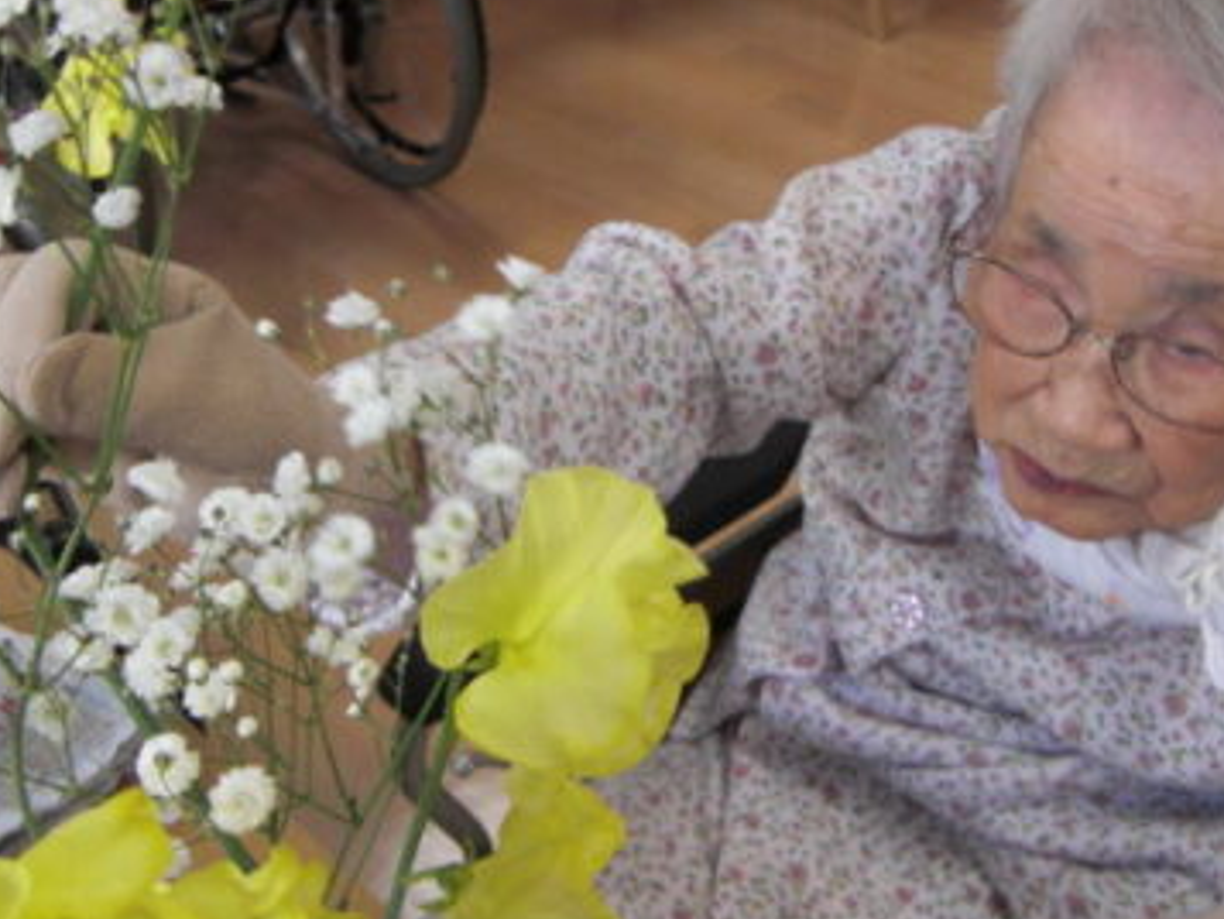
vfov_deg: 30.8
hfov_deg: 40.4
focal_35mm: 47
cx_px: 679
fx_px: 1662
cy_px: 387
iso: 100
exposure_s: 1/100
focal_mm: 4.9
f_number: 2.6
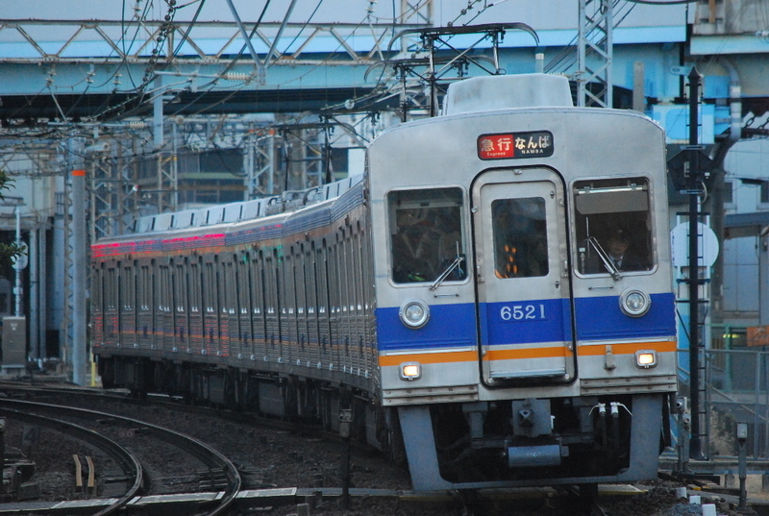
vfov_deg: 3.3
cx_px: 384
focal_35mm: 420
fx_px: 8990
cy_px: 258
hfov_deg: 4.9
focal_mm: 280
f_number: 5.6
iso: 1600
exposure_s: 1/500
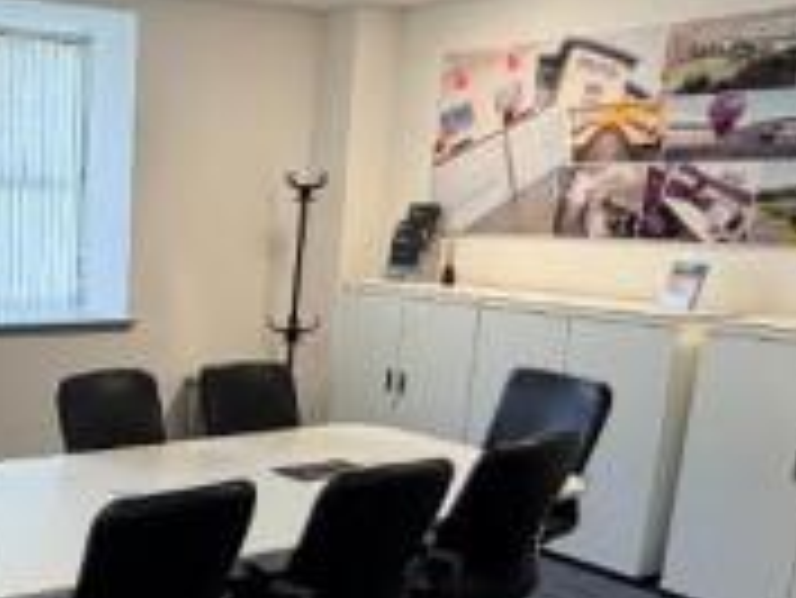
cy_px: 465
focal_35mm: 46
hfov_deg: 38.0
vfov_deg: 30.9
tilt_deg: -14.4
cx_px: 56
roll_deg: -1.2
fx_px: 1058
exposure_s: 1/121
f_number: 2.2
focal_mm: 2.22
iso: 160
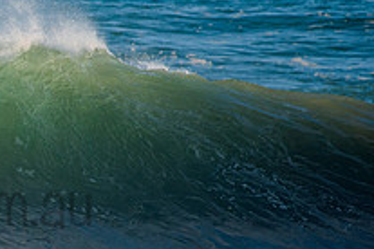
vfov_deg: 1.0
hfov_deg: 1.5
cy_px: 185
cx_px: -99
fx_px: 14523
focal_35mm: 1398
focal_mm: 500
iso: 180
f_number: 5.6
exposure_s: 1/1600
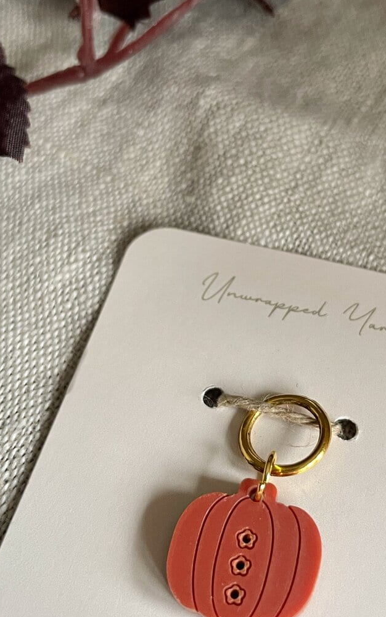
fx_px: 741
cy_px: 295
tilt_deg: -55.4
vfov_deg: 45.3
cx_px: 216
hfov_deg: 29.2
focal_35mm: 44
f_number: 1.6
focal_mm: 4.2
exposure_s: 1/60
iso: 200
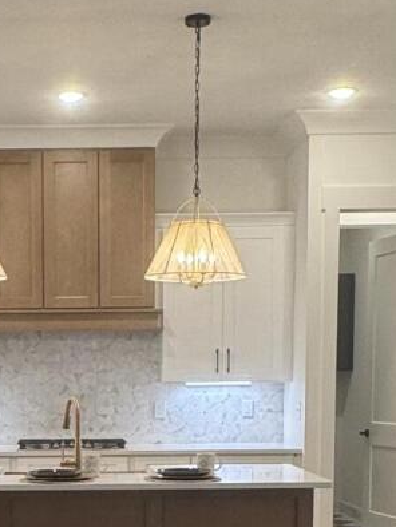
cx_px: 45
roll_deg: +0.8
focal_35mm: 71
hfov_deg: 20.4
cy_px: 507
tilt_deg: -6.4
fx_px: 1082
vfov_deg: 26.2
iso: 160
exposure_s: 1/120
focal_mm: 2.22
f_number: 2.2
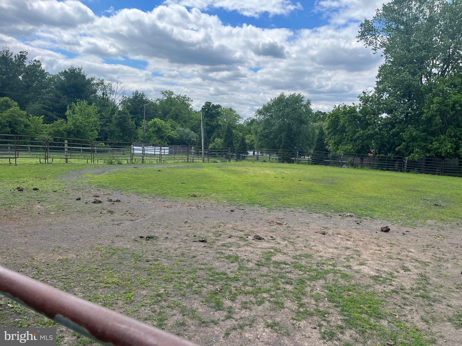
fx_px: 347
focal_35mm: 26
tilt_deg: -5.5
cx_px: 231
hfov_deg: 67.3
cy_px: 173
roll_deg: -0.2
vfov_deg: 53.1
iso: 50
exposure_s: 1/3215
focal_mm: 5.1
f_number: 1.6
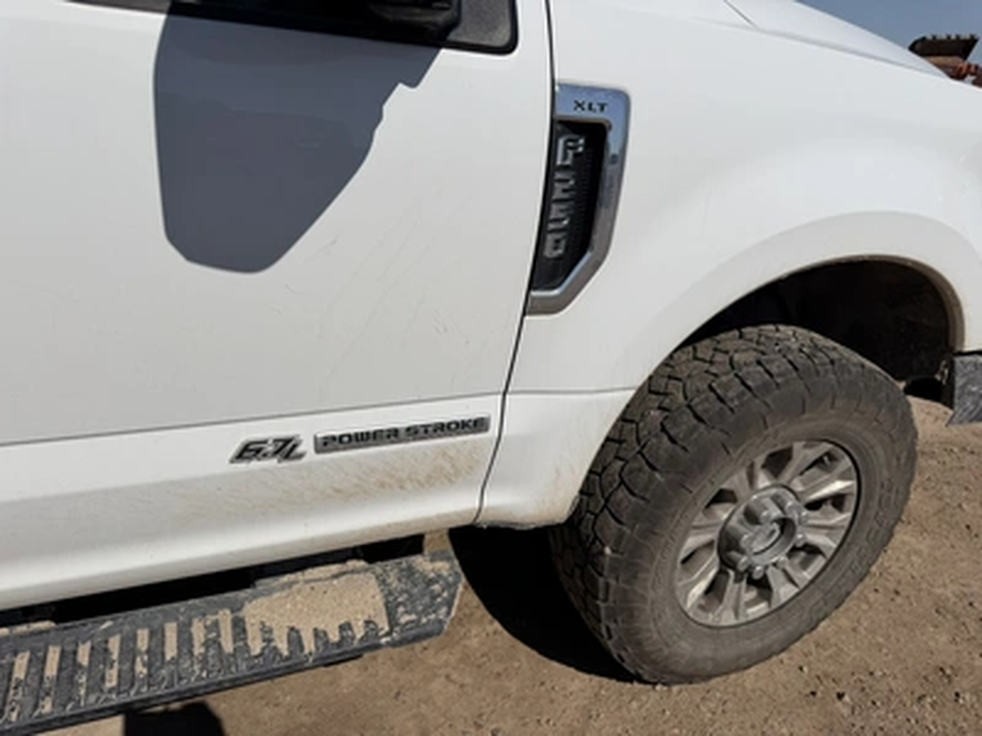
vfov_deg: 56.8
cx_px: 491
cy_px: 368
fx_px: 681
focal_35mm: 24
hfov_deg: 71.6
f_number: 1.78
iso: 100
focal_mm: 6.76
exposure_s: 1/22727
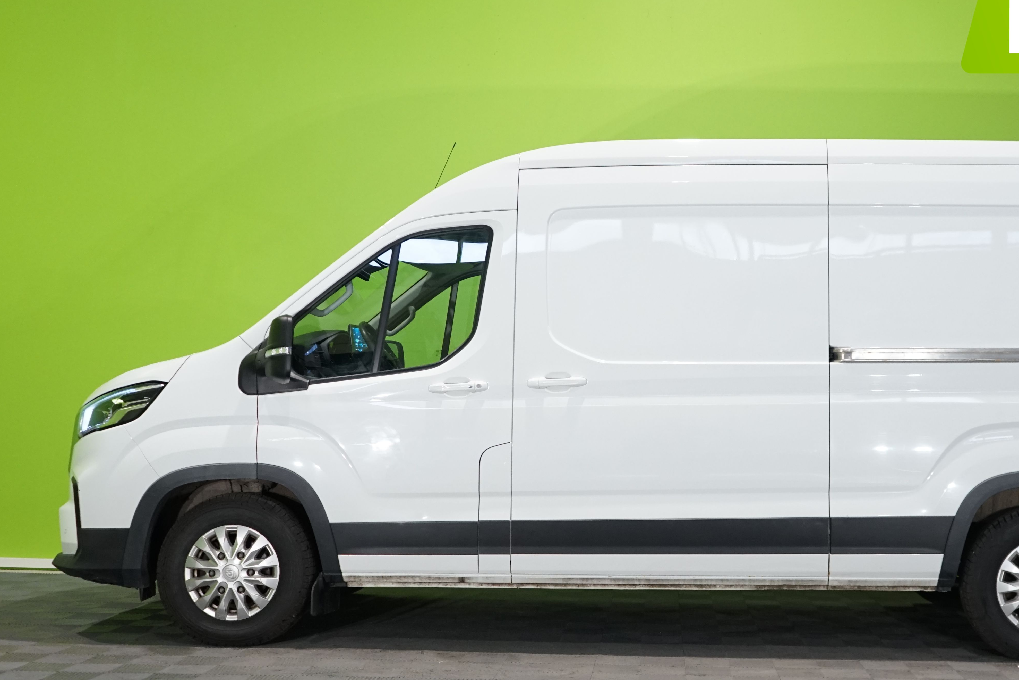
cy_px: 336
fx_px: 1330
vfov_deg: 28.6
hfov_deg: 41.4
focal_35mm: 47
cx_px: 672
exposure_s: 1/125
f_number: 4
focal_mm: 31
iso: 1600
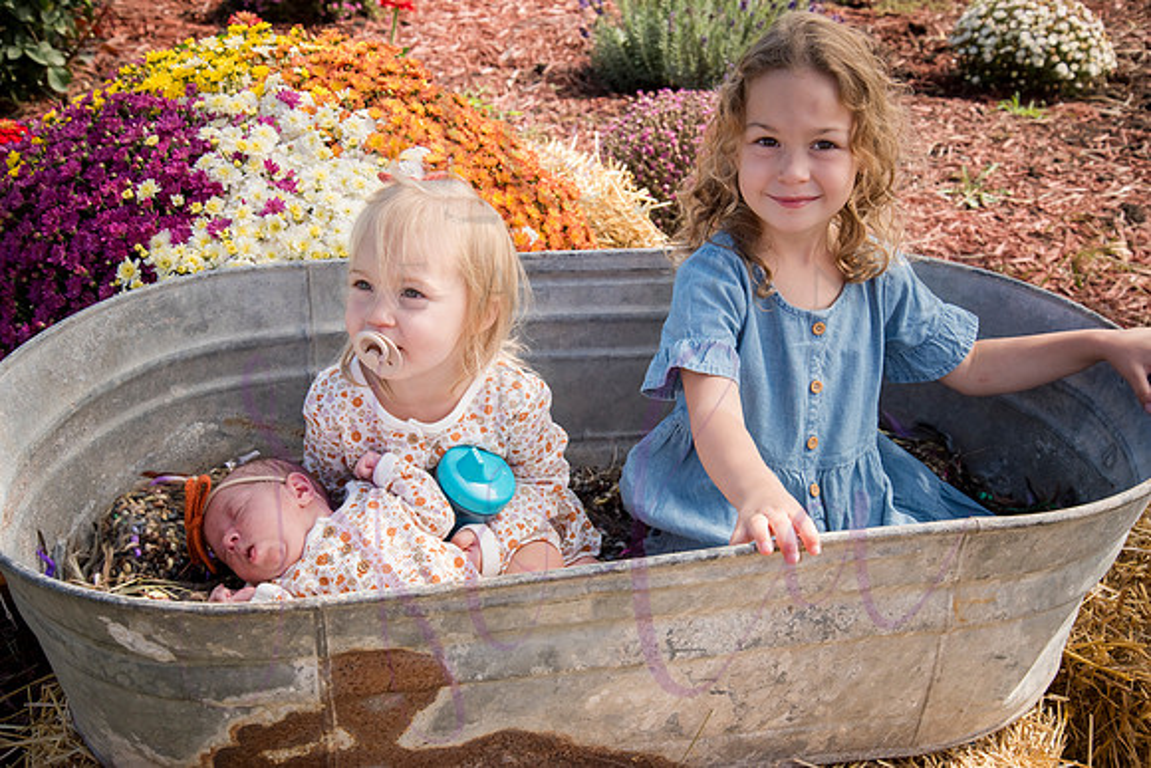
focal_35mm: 48
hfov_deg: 41.1
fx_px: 1535
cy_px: 384
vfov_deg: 28.1
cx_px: 576
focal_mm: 48
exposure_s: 1/500
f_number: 8
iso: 400
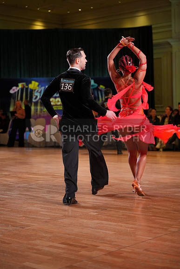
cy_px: 134
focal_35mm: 70
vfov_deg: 28.8
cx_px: 90
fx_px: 525
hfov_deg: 19.5
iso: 500
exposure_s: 1/320
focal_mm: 70
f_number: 2.8
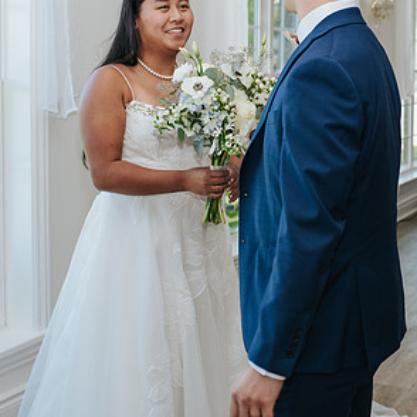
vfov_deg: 24.1
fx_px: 968
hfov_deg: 24.1
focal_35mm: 71
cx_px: 295
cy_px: 118
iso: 320
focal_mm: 35
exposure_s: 1/200
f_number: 3.5
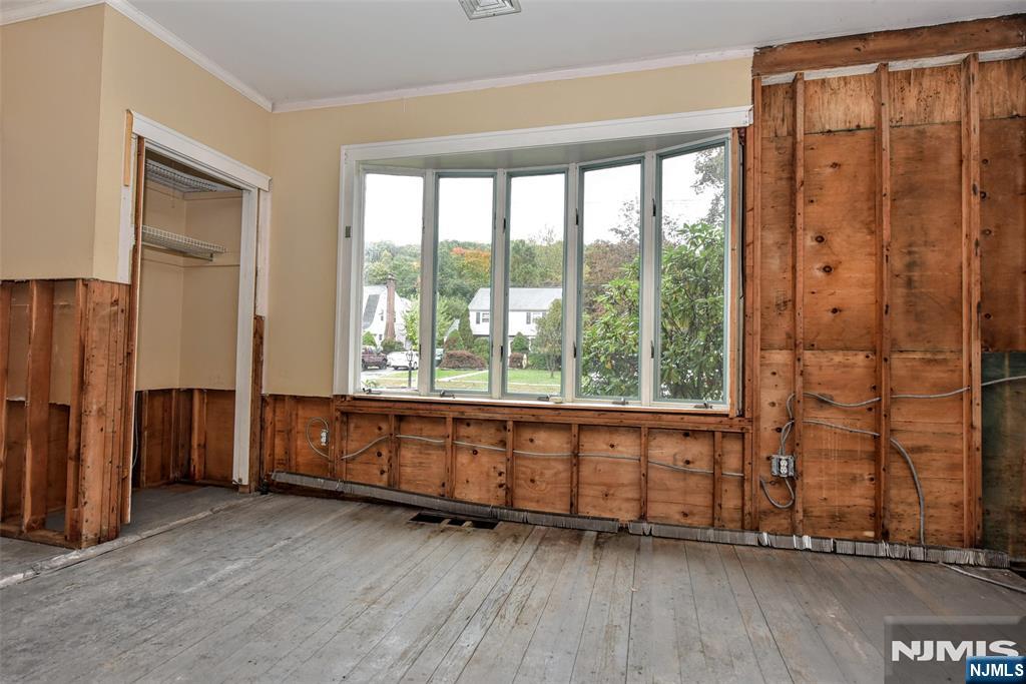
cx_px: 513
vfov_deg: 67.4
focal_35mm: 18
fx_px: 513
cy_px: 342
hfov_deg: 90.0
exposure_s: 1/100
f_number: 5
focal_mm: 18
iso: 800
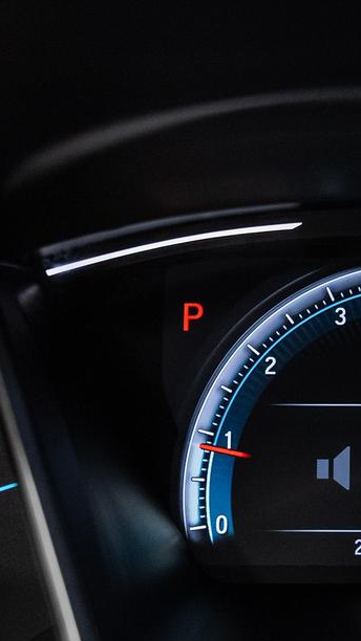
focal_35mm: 68
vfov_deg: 30.5
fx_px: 1158
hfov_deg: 16.9
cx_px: 436
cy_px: 484
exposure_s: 1/40
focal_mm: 26.3
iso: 1000
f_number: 3.5
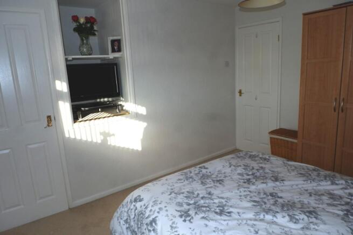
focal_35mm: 24
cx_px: 176
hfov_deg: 73.7
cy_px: 118
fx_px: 235
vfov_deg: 53.2
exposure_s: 1/150
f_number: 7.1
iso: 200
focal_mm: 16
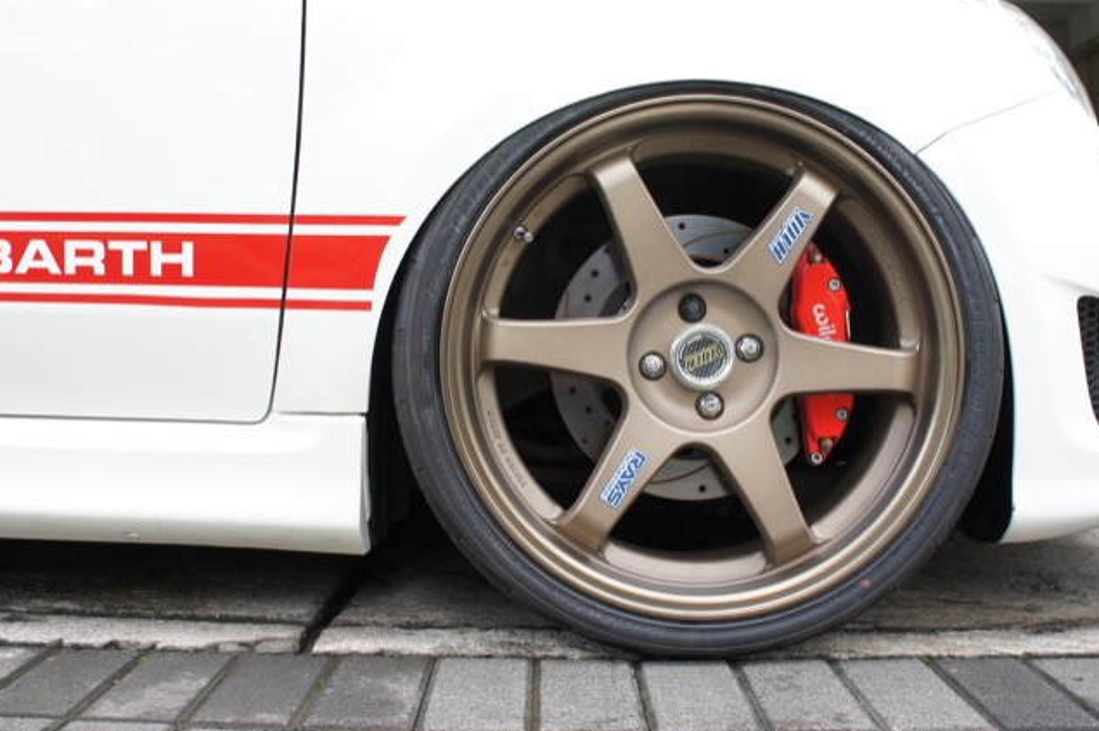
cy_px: 344
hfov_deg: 55.8
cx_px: 528
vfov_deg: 38.8
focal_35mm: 34
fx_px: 1037
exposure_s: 1/60
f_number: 5.6
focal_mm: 18
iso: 200
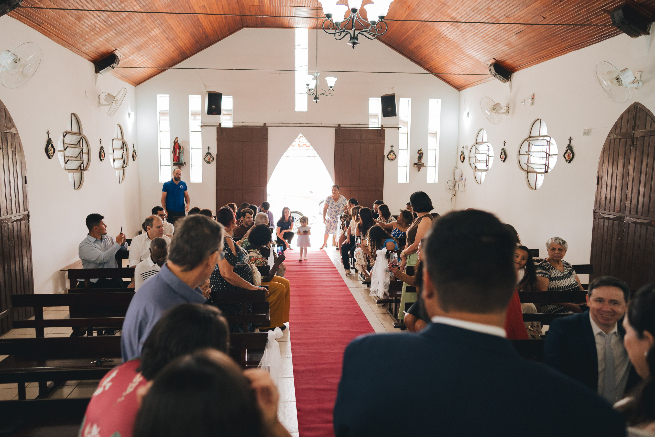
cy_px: 218
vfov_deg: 51.0
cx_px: 311
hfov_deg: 71.1
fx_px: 458
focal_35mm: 25
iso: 2500
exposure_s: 1/500
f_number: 2
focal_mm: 24
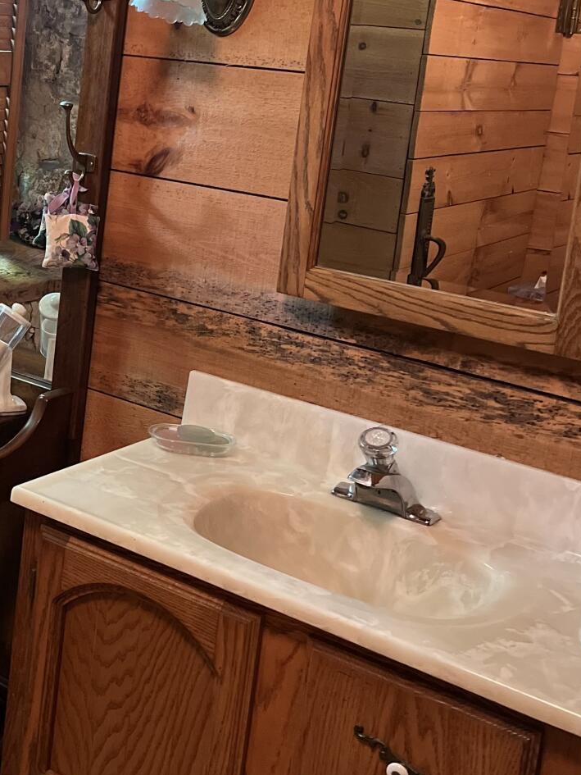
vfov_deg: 34.4
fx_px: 1231
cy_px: 216
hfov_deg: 25.3
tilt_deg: -8.2
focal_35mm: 55
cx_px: -2
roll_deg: -4.5
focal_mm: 5.7
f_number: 1.5
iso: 500
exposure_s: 1/40
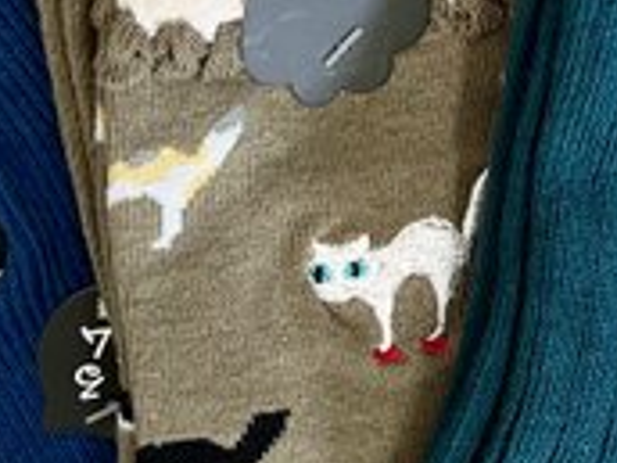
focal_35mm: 129
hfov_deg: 15.0
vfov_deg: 11.1
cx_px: 653
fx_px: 2299
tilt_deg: -86.3
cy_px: -179
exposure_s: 1/121
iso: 64
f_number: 1.5
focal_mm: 5.7
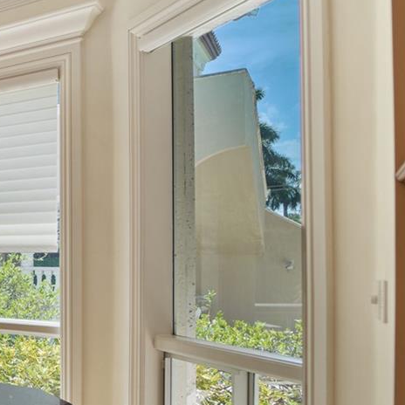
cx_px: -237
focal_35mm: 41
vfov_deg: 40.5
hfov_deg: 26.2
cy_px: 262
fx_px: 543
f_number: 4
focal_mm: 14
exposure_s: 1/50
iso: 100
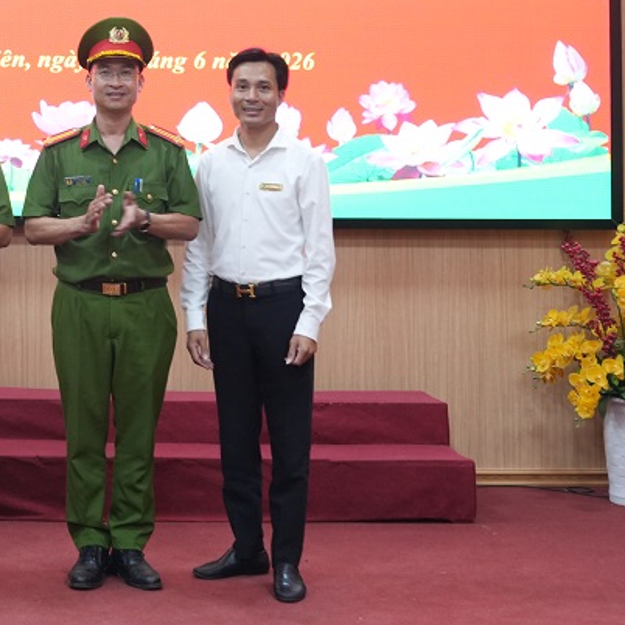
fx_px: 1593
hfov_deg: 20.6
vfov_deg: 21.8
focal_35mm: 78
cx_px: -148
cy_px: 103
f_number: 2.8
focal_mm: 24
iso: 640
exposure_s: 1/40
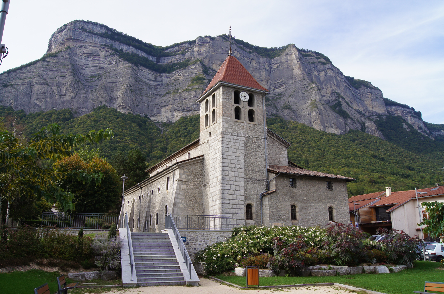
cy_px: 147
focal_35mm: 27
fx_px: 332
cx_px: 222
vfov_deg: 47.8
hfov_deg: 67.5
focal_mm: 18
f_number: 11
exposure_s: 1/60
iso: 100
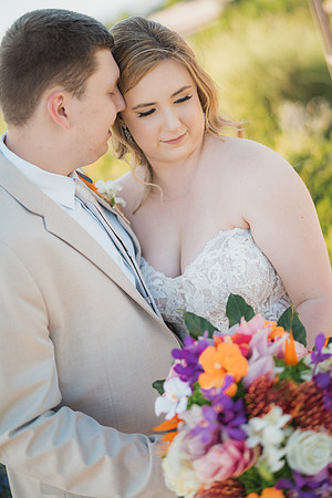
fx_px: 692
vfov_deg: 39.6
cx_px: 166
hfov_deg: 27.0
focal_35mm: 50
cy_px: 249
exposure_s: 1/1600
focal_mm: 50
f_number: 1.4
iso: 125
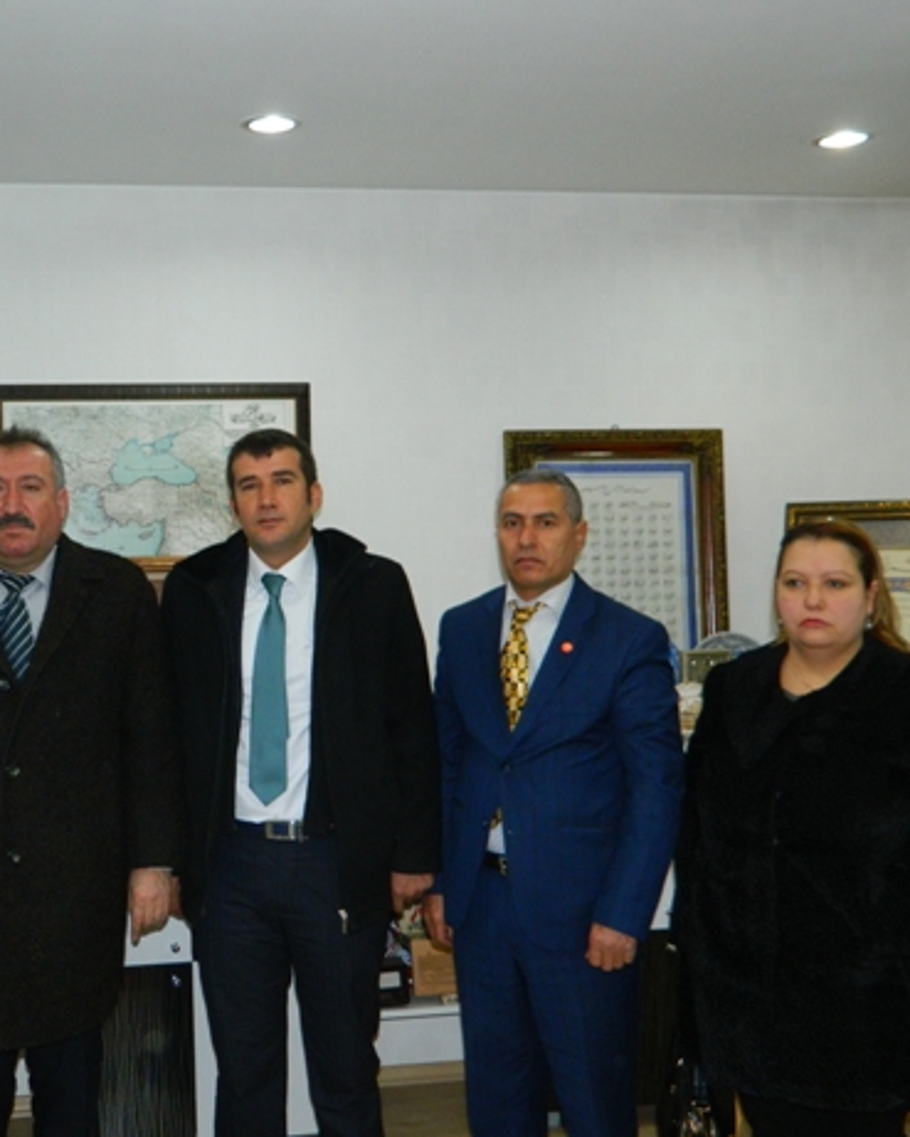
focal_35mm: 42
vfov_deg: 43.8
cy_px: 582
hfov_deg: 35.0
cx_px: 242
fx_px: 1413
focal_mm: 5.6
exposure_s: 1/30
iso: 200
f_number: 3.2
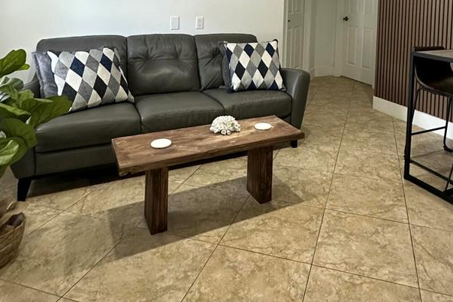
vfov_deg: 40.2
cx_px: 279
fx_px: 365
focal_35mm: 29
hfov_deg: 62.9
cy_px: 10
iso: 320
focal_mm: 2.22
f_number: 2.2
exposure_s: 1/88
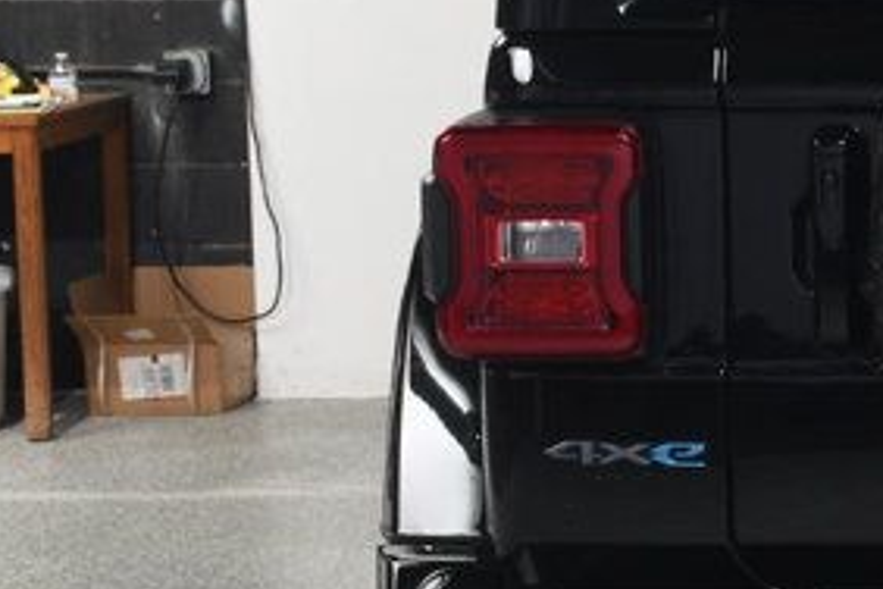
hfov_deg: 13.3
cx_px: 1365
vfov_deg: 9.5
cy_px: 244
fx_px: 3556
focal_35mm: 145
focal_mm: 27
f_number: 9
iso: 100
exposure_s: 1/160
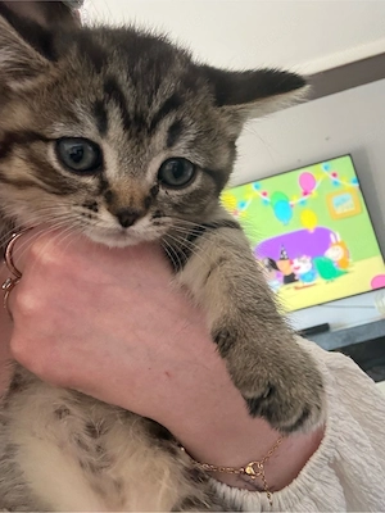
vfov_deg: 60.0
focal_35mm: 30
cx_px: 192
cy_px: 256
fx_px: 445
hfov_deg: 46.8
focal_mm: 2.69
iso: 250
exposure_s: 1/60
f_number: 1.9
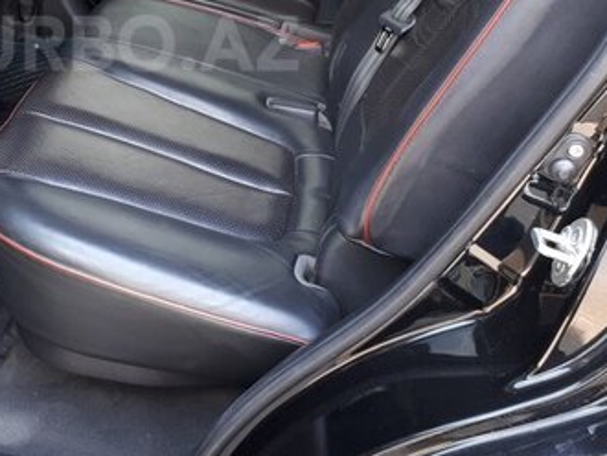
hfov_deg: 34.3
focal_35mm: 54
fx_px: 948
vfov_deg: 26.2
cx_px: 110
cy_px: 43
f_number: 1.9
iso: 50
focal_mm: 3.6
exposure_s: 1/33
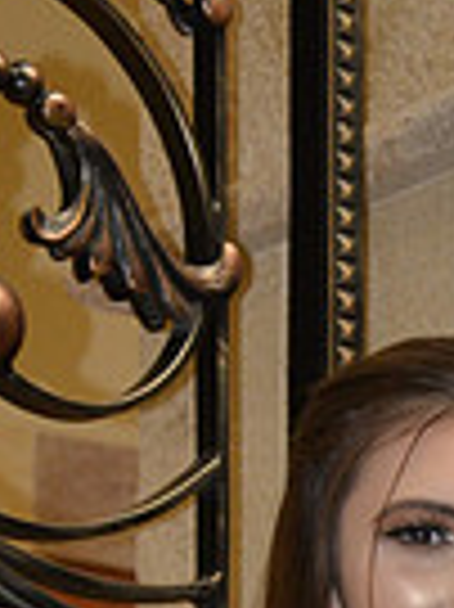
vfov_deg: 5.8
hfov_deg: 4.3
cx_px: 715
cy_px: 878
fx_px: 5956
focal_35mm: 340
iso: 1600
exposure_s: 1/60
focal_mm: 55
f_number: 4.5
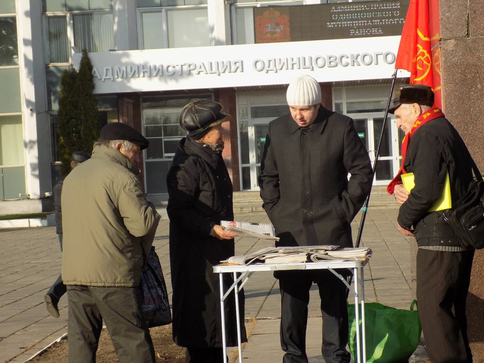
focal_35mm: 107
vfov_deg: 13.8
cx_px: 242
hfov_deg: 18.4
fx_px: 1496
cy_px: 182
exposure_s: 1/400
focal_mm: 19.1
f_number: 4.7
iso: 80
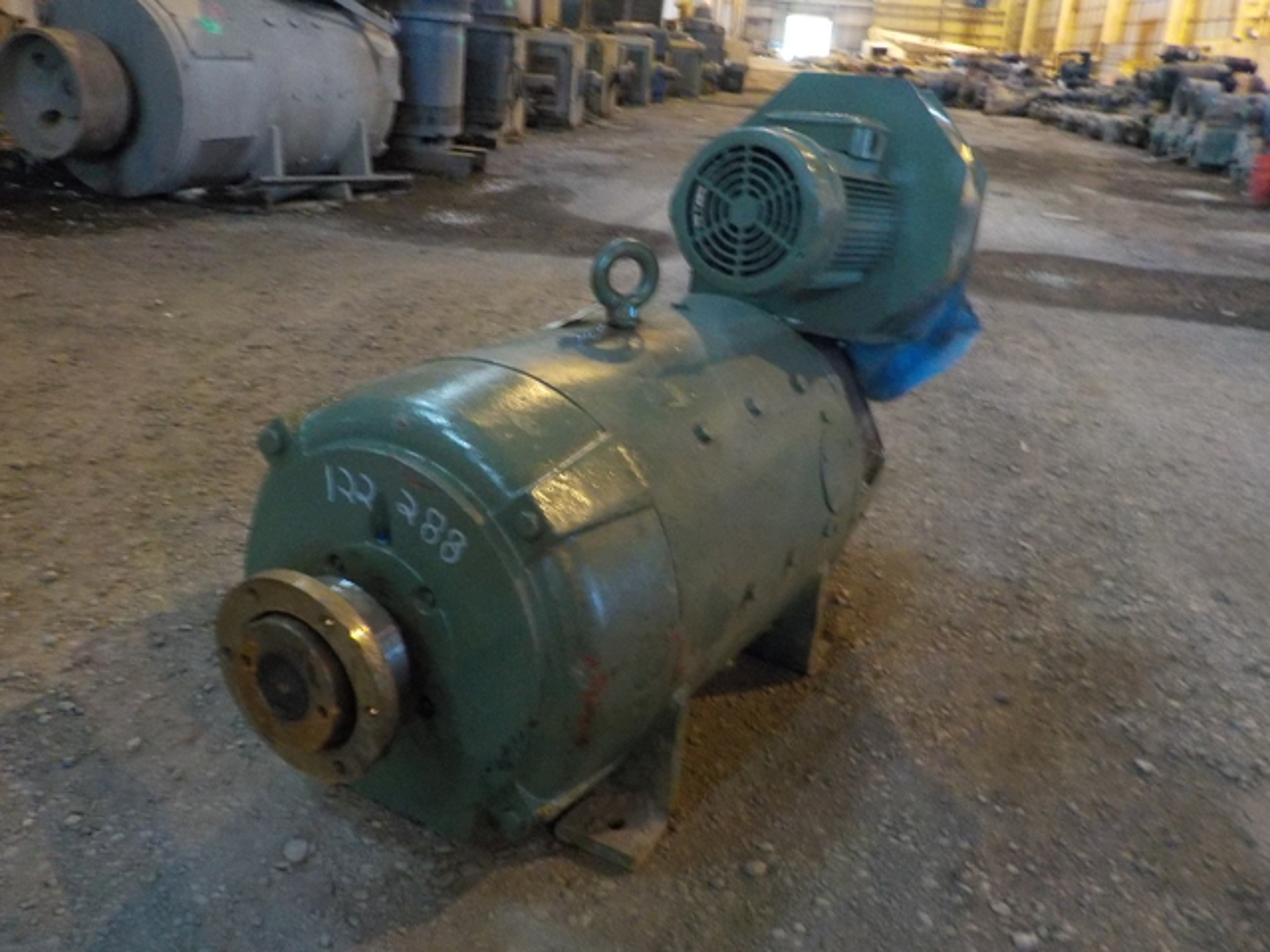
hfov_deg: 60.0
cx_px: 635
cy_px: 476
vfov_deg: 46.8
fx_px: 1101
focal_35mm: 30
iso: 800
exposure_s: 1/5
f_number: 3.3
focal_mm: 4.1
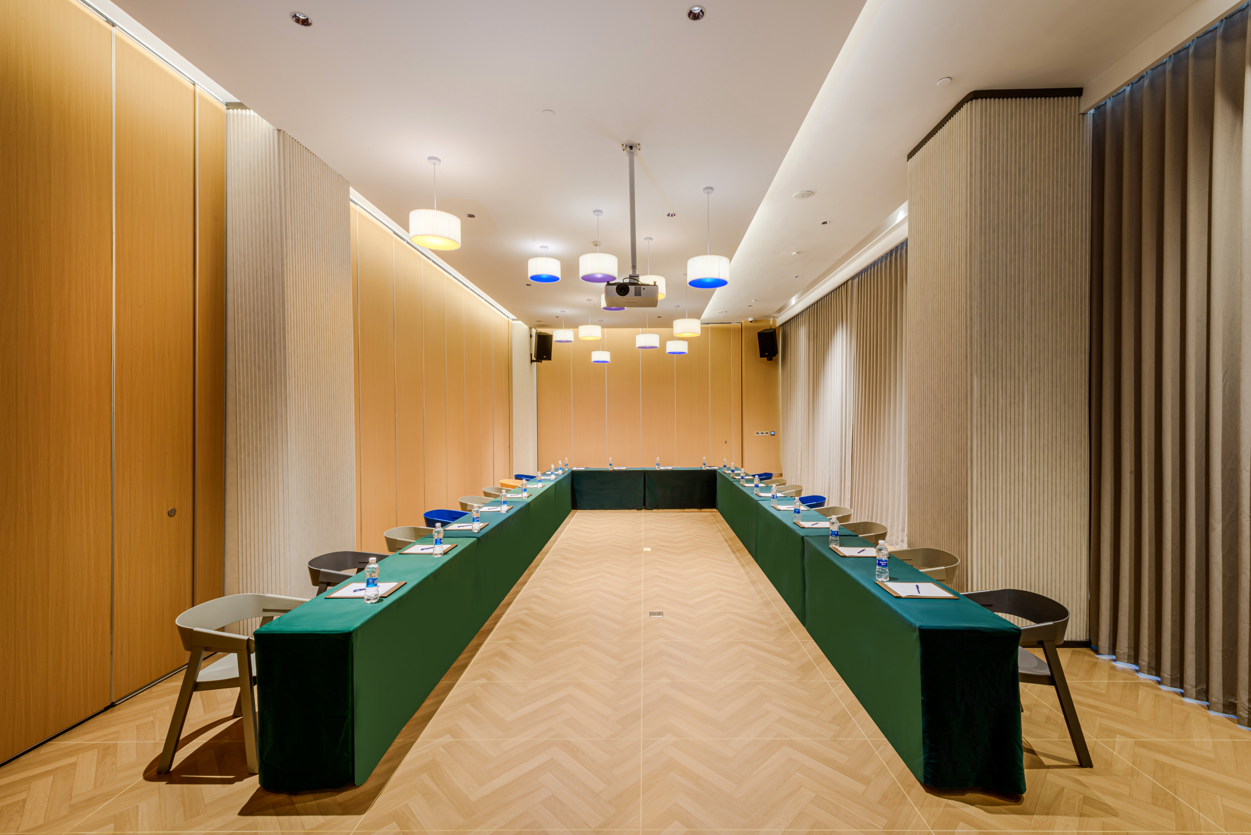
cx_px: 626
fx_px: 487
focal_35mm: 14
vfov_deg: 81.2
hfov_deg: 104.2
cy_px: 418
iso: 64
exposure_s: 1/1.25
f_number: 20
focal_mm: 14
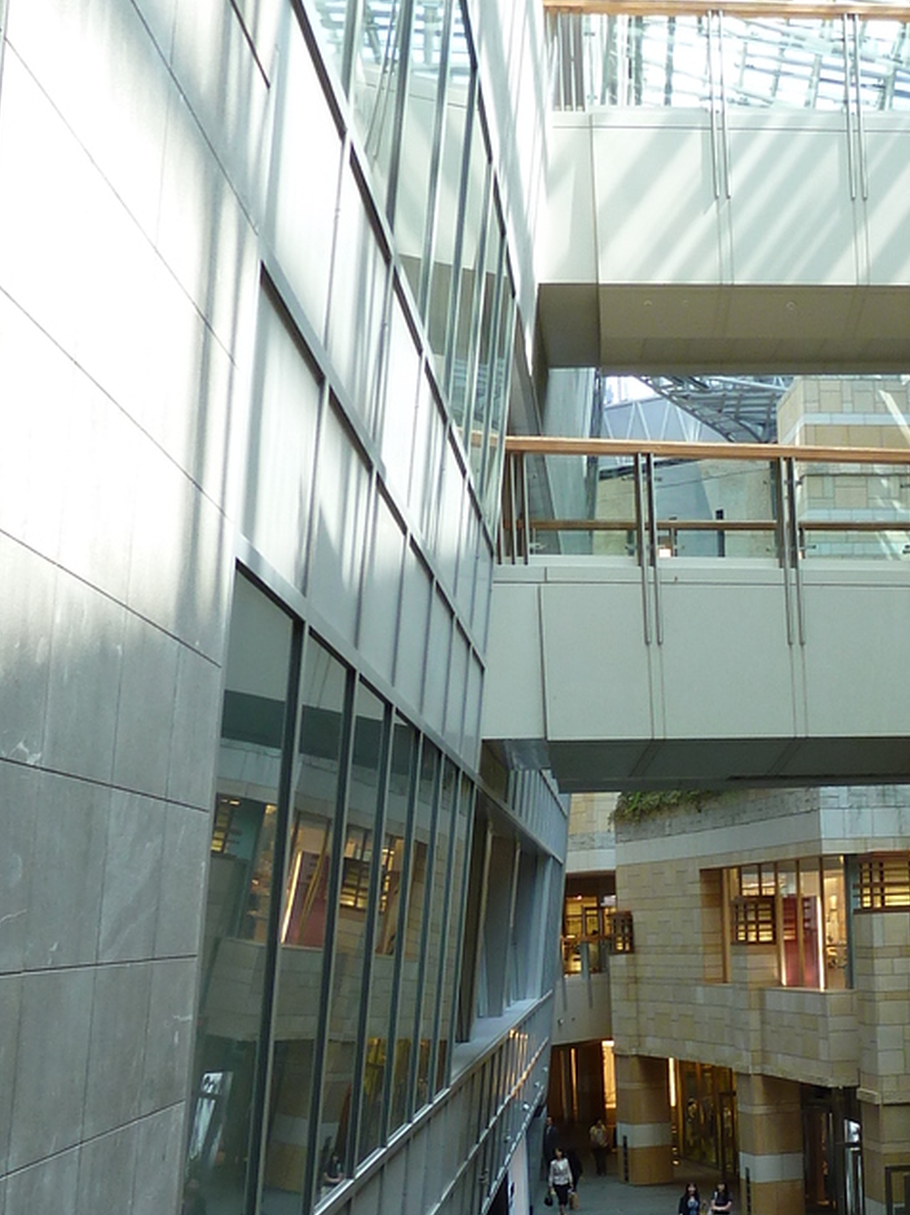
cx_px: 885
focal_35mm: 63
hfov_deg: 22.5
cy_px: 961
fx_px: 2209
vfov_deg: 30.0
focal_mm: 4.1
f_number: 3.3
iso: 80
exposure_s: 1/30
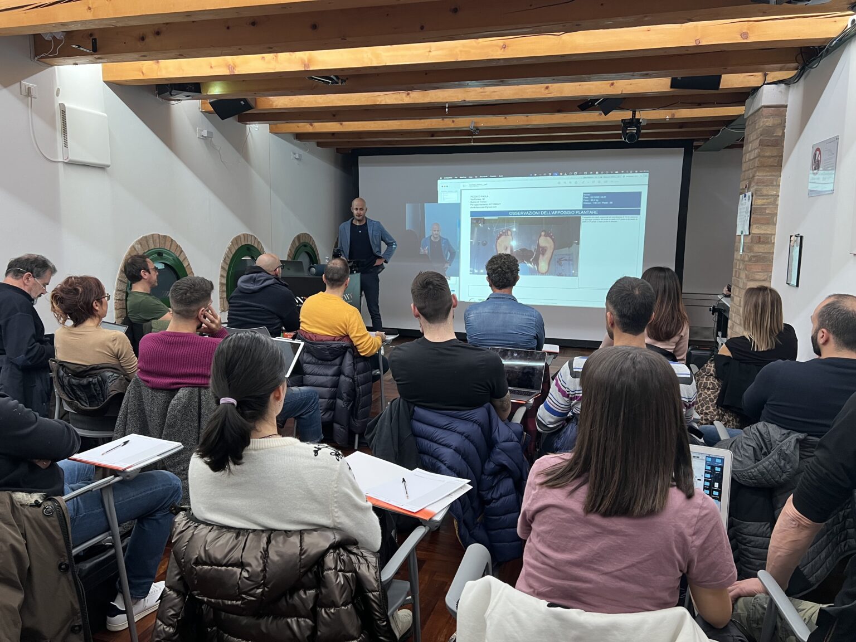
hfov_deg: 67.3
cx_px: 428
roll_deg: -0.5
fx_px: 643
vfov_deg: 53.1
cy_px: 321
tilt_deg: -8.2
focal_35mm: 26
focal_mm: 5.7
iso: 160
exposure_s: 1/60
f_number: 1.5
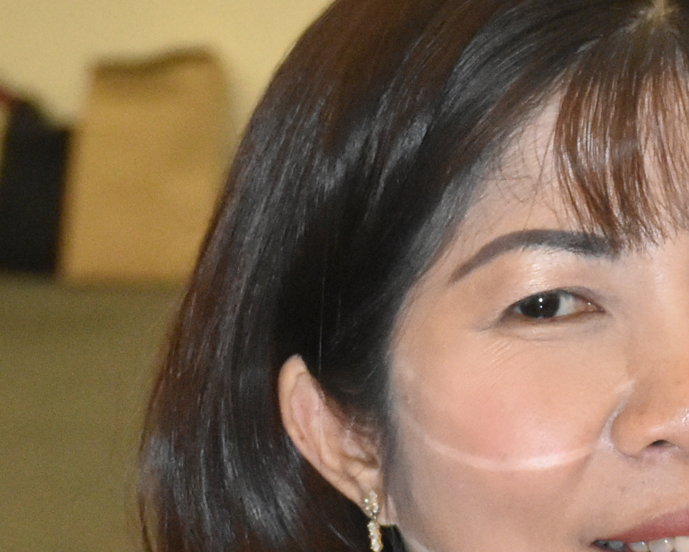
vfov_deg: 4.4
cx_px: 944
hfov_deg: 5.5
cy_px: 659
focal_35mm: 347
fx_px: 7077
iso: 2500
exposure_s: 1/160
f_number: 6.3
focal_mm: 50
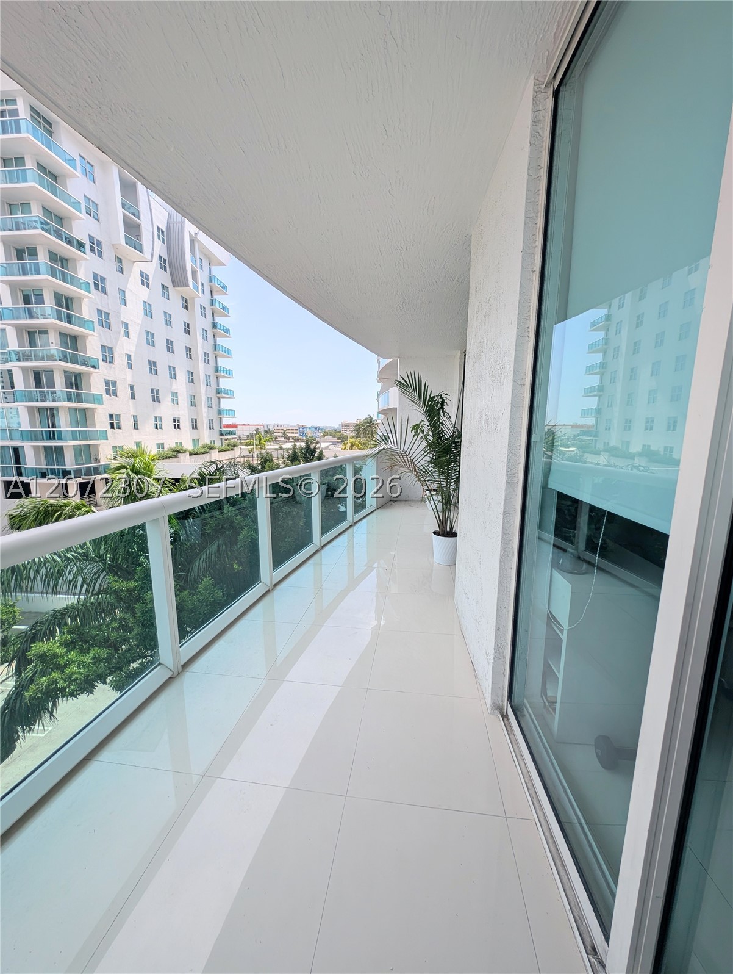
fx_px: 338
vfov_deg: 110.5
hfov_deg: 94.6
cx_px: 366
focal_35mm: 12
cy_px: 487
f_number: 1.95
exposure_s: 1/1773
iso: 42
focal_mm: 2.23
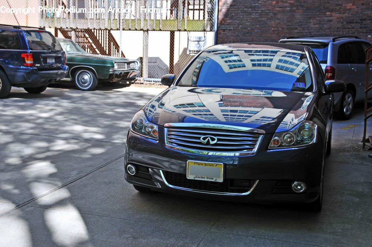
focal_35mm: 52
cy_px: 124
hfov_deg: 37.9
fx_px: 542
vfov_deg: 25.7
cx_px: 186
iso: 200
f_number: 5.6
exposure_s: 1/250
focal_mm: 35
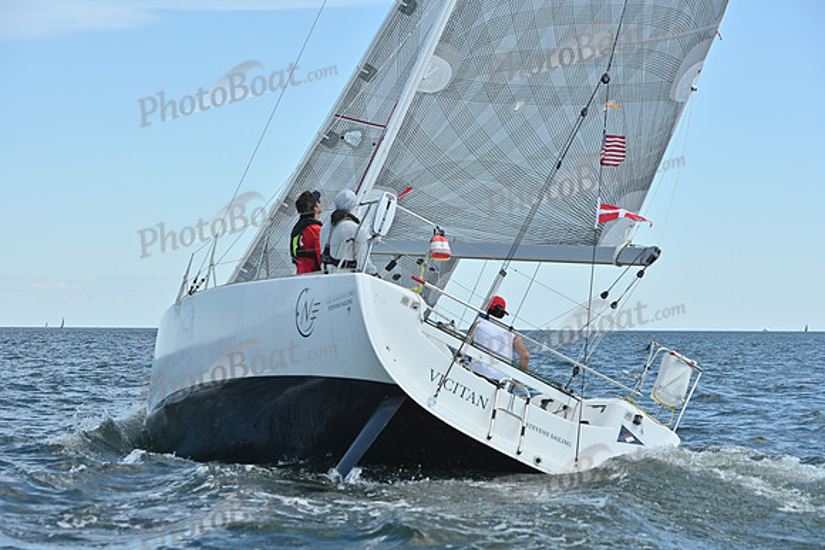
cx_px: 412
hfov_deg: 20.4
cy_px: 275
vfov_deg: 13.7
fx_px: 2292
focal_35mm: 100
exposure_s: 1/1250
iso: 250
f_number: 7.1
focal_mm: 100
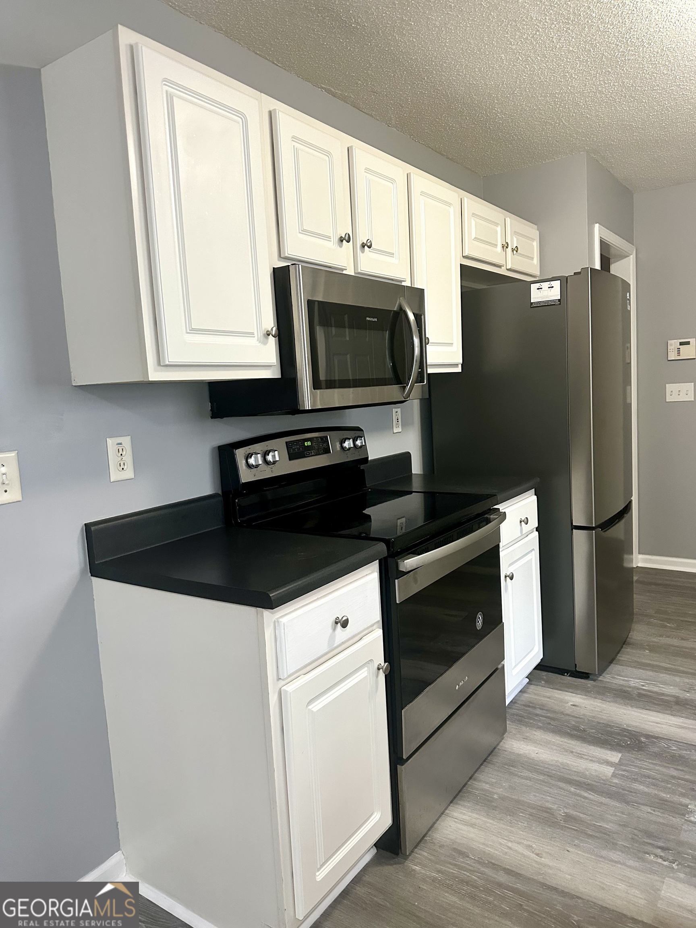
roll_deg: +2.6
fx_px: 643
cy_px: 464
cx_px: 348
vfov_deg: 71.6
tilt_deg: -5.5
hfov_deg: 56.8
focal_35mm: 24
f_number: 1.78
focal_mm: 6.86
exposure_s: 1/60
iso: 500
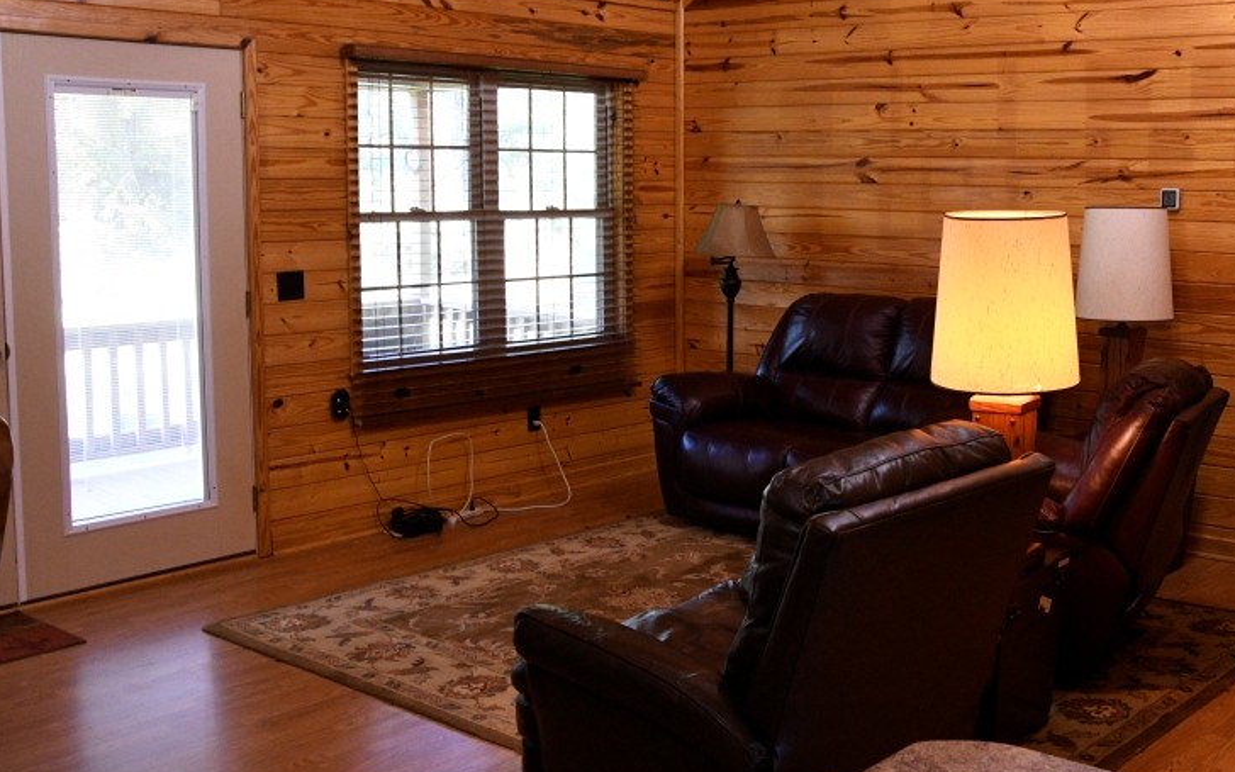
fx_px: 1447
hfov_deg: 45.2
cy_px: 259
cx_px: 865
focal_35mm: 43
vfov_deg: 29.7
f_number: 6.3
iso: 2500
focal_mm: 20
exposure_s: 1/30
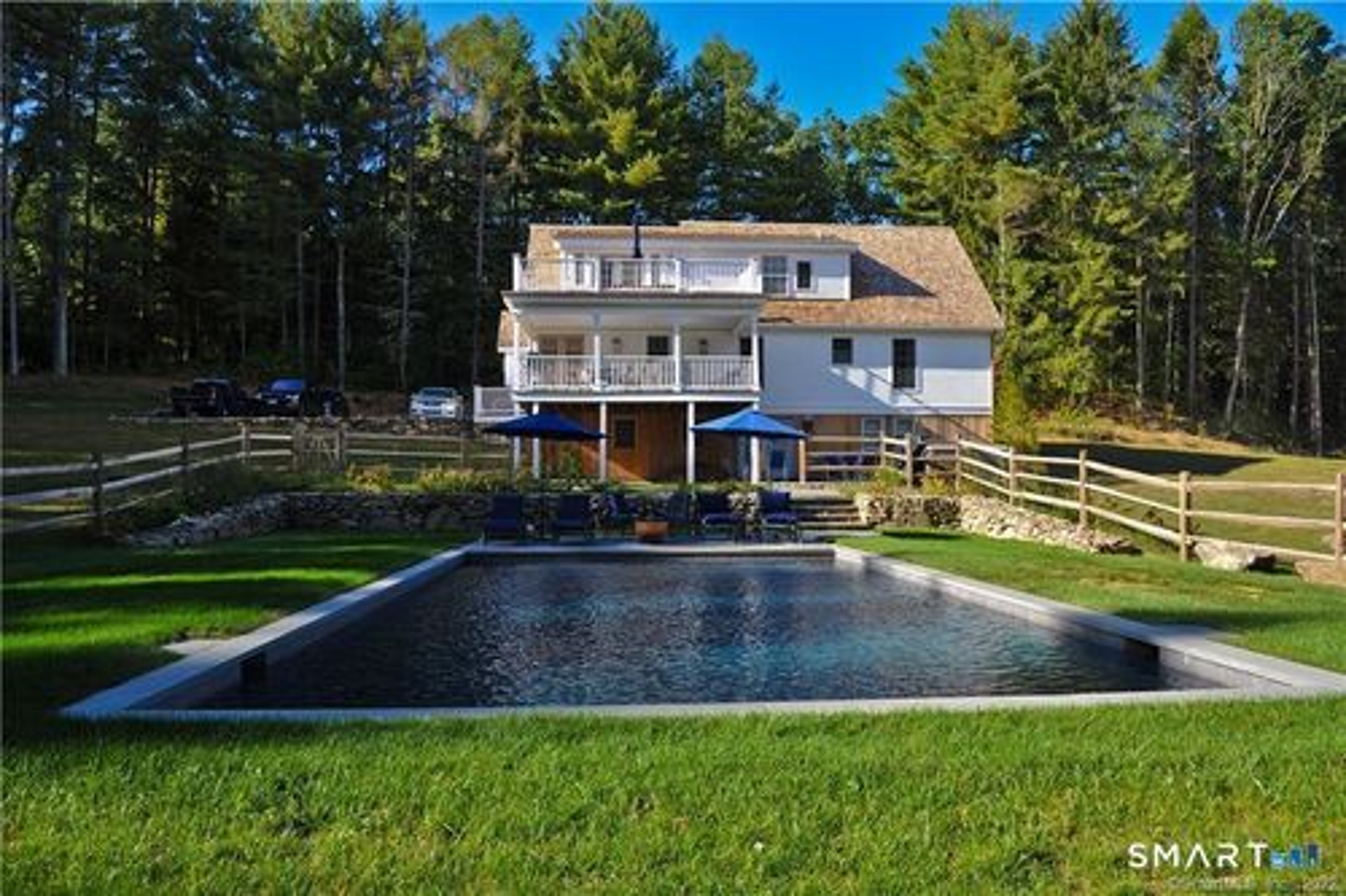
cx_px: 673
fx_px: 897
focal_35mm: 24
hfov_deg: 73.8
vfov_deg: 53.1
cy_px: 448
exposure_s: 1/320
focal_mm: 24
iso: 200
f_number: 5.6
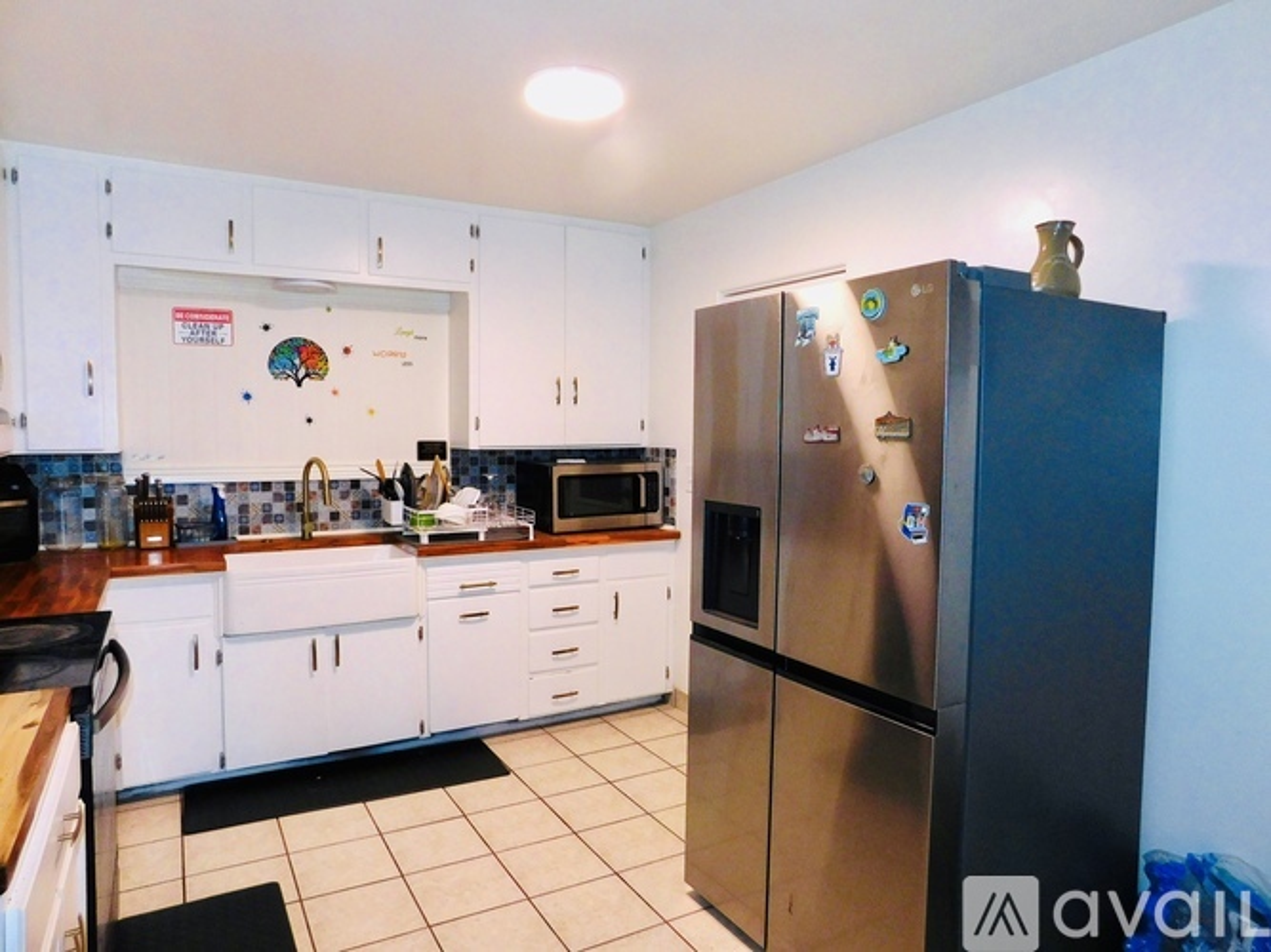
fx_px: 844
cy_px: 476
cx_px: 636
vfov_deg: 58.9
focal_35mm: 23
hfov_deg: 73.9
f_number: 3
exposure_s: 1/30
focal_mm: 4
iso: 200
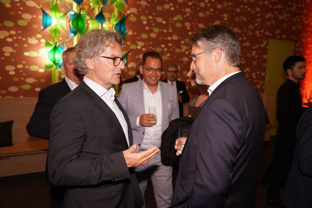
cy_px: 104
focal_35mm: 29
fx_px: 251
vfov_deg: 45.0
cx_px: 156
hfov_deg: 63.7
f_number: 4
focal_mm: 29
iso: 2500
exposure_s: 1/25
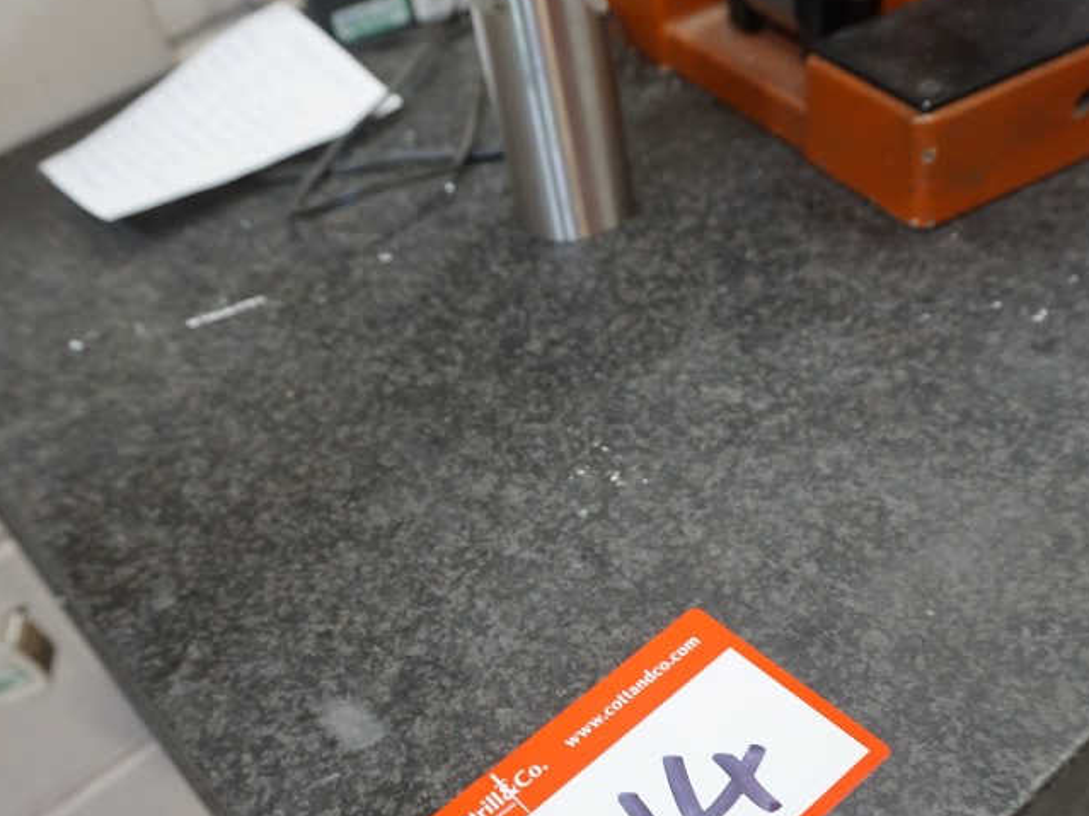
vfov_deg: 38.1
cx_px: 581
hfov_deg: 50.1
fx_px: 1164
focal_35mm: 37
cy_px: 556
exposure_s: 1/60
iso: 500
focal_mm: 16
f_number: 4
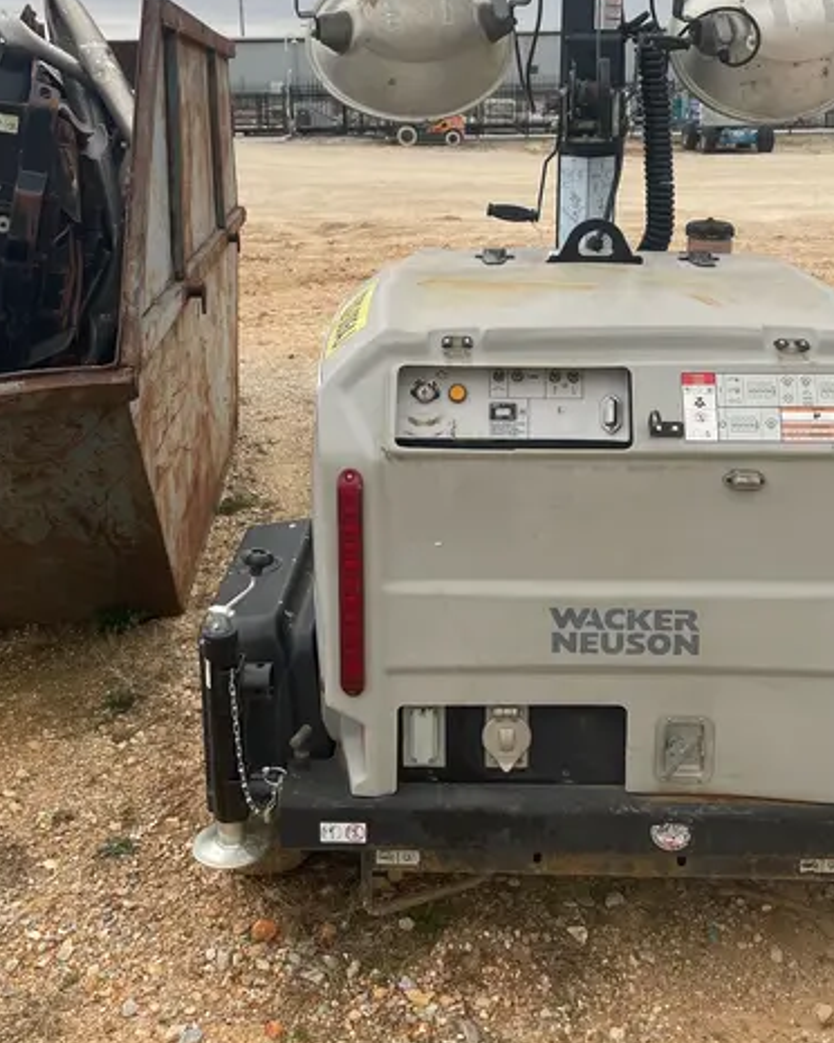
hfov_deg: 37.3
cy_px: 329
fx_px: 1234
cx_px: 478
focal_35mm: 40
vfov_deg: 45.0
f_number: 1.6
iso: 40
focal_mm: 4.2
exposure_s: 1/190
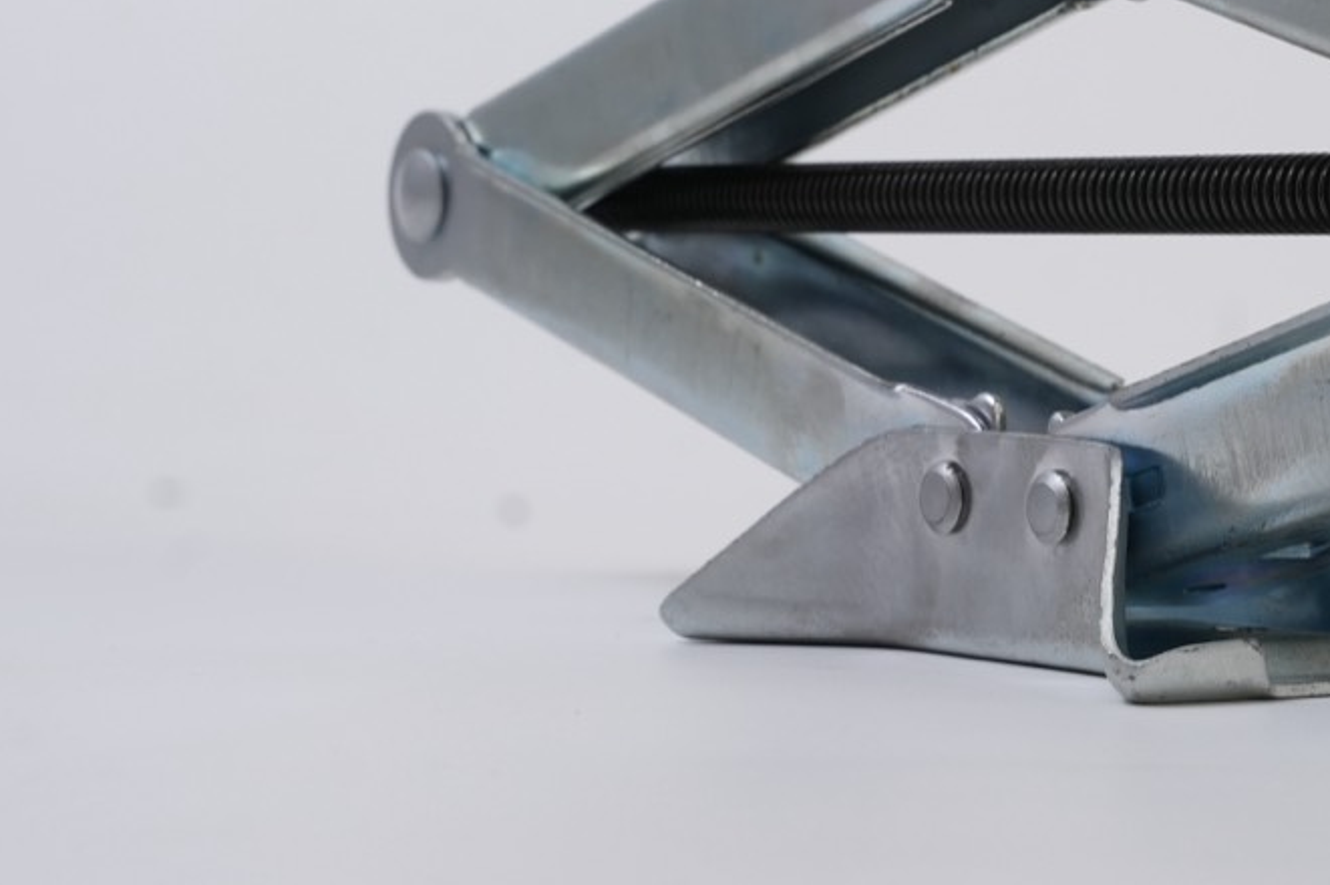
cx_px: 1215
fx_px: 4495
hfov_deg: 16.6
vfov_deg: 11.2
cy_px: 235
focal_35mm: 122
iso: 320
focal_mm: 50.3
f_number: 8
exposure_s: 1/250
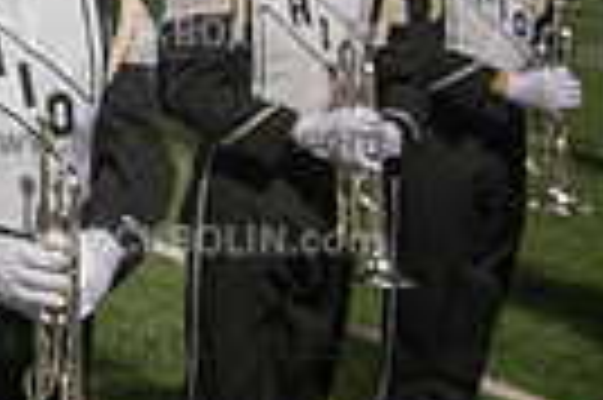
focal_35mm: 104
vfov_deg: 12.6
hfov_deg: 15.1
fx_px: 1740
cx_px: -670
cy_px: -173
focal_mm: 24
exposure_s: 1/500
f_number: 3.2
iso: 3200
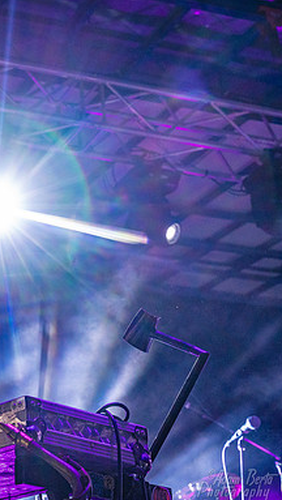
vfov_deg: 25.3
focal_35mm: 84
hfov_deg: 13.8
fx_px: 1114
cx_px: -89
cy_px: 251
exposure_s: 1/200
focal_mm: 53
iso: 3200
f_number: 6.3
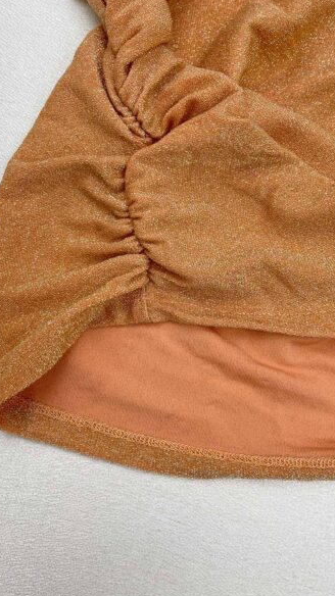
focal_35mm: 28
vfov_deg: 67.9
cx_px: 172
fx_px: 443
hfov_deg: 41.4
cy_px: 303
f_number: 1.6
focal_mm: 5.1
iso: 64
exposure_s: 1/121
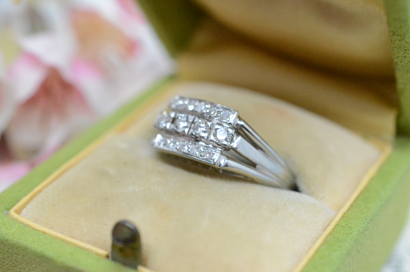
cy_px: 131
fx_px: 716
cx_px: 197
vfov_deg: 21.5
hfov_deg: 31.9
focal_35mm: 63
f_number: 6.3
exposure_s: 1/1600
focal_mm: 40
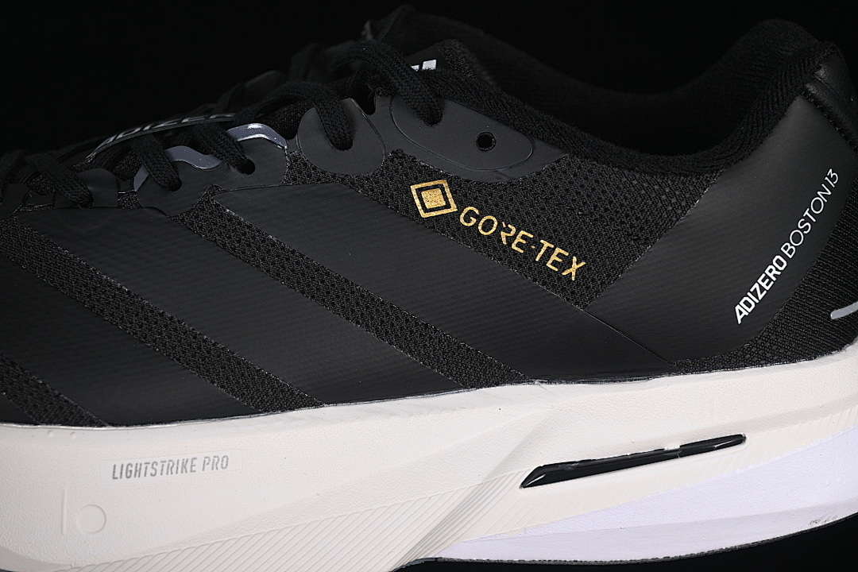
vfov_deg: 18.2
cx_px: 429
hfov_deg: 27.0
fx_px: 1787
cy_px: 286
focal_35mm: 75
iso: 160
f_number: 6.3
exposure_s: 1/60
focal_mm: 50
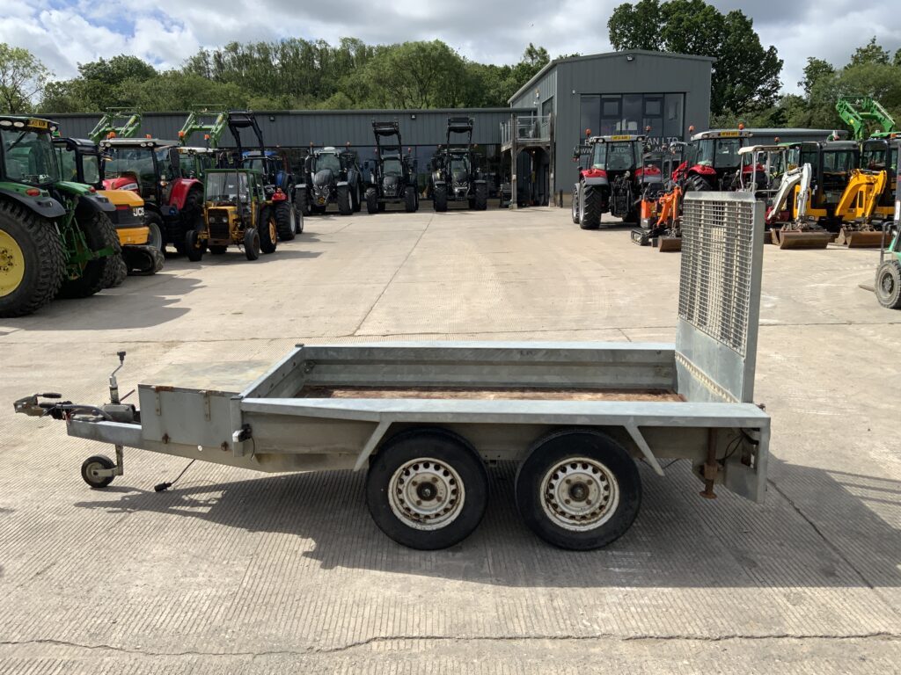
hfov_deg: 61.7
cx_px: 450
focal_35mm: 29
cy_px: 338
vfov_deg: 48.2
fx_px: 755
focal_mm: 3
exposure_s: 1/2227
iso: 20
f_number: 1.8
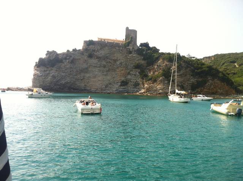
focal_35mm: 35
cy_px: 90
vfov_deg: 40.6
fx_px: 245
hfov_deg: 52.7
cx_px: 122
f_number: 2.8
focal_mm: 3.85
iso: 80
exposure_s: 1/794
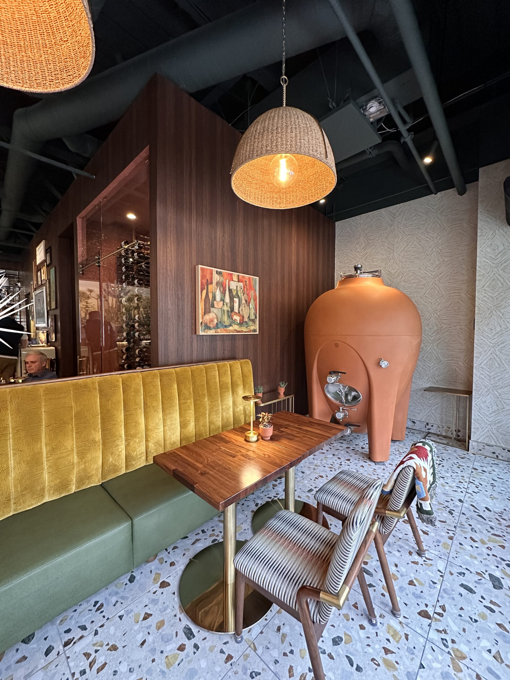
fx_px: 275
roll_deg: -0.2
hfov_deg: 85.7
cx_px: 255
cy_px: 340
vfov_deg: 102.1
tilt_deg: -2.2
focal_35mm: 14
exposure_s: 1/60
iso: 640
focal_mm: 2.22
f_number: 2.2
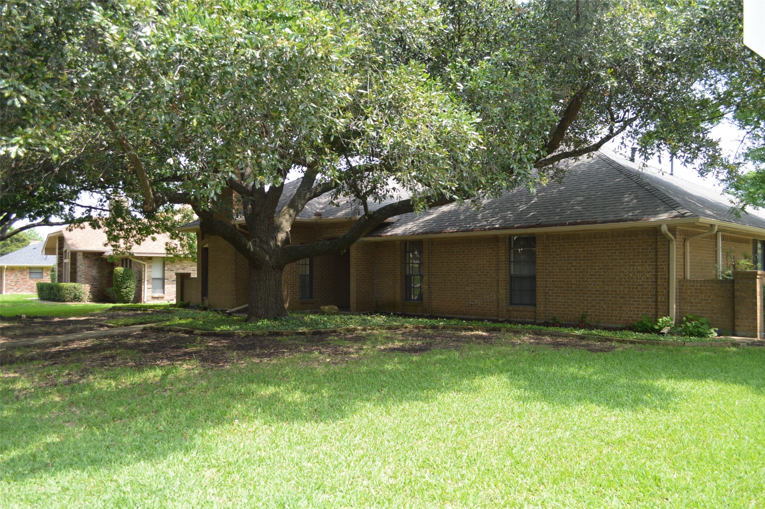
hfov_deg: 62.0
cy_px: 254
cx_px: 382
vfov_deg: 43.5
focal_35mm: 30
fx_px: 637
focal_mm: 20
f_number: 5.6
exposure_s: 1/125
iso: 110
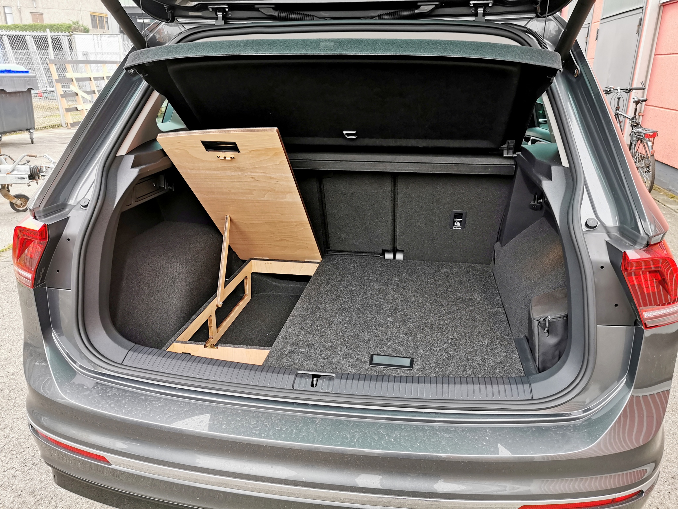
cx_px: 339
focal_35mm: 27
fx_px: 529
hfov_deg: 65.3
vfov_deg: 51.4
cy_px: 254
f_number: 1.6
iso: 100
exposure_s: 1/100
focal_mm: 5.56
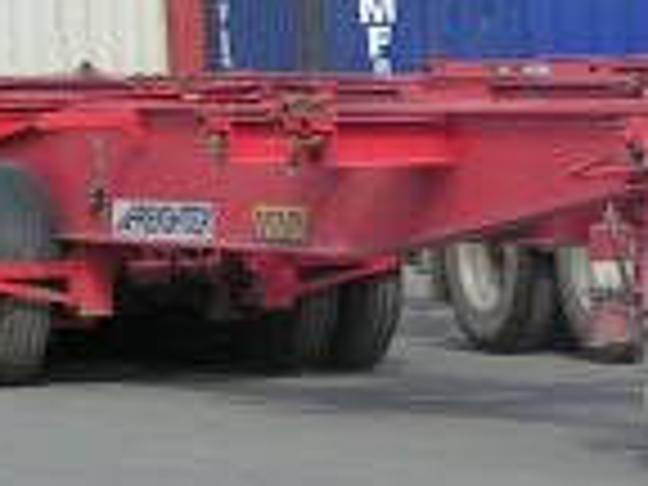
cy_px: 122
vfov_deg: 3.7
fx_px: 7488
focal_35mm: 400
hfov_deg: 4.9
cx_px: 626
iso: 50
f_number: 6.3
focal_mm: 11
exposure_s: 1/320
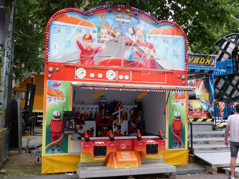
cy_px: 90
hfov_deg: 51.4
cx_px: 120
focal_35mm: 36
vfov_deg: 39.7
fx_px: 249
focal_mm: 6.3
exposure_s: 1/250
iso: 200
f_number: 4
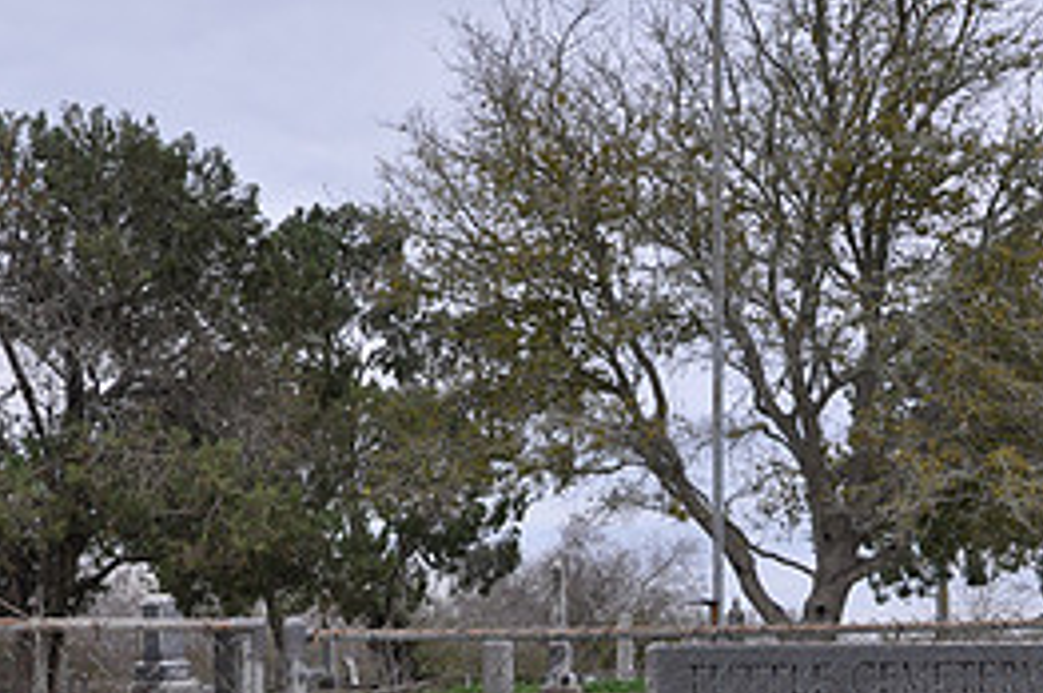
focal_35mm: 73
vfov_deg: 18.1
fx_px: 2112
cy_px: 727
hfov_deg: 27.7
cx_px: 637
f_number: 5.6
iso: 320
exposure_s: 1/125
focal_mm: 22
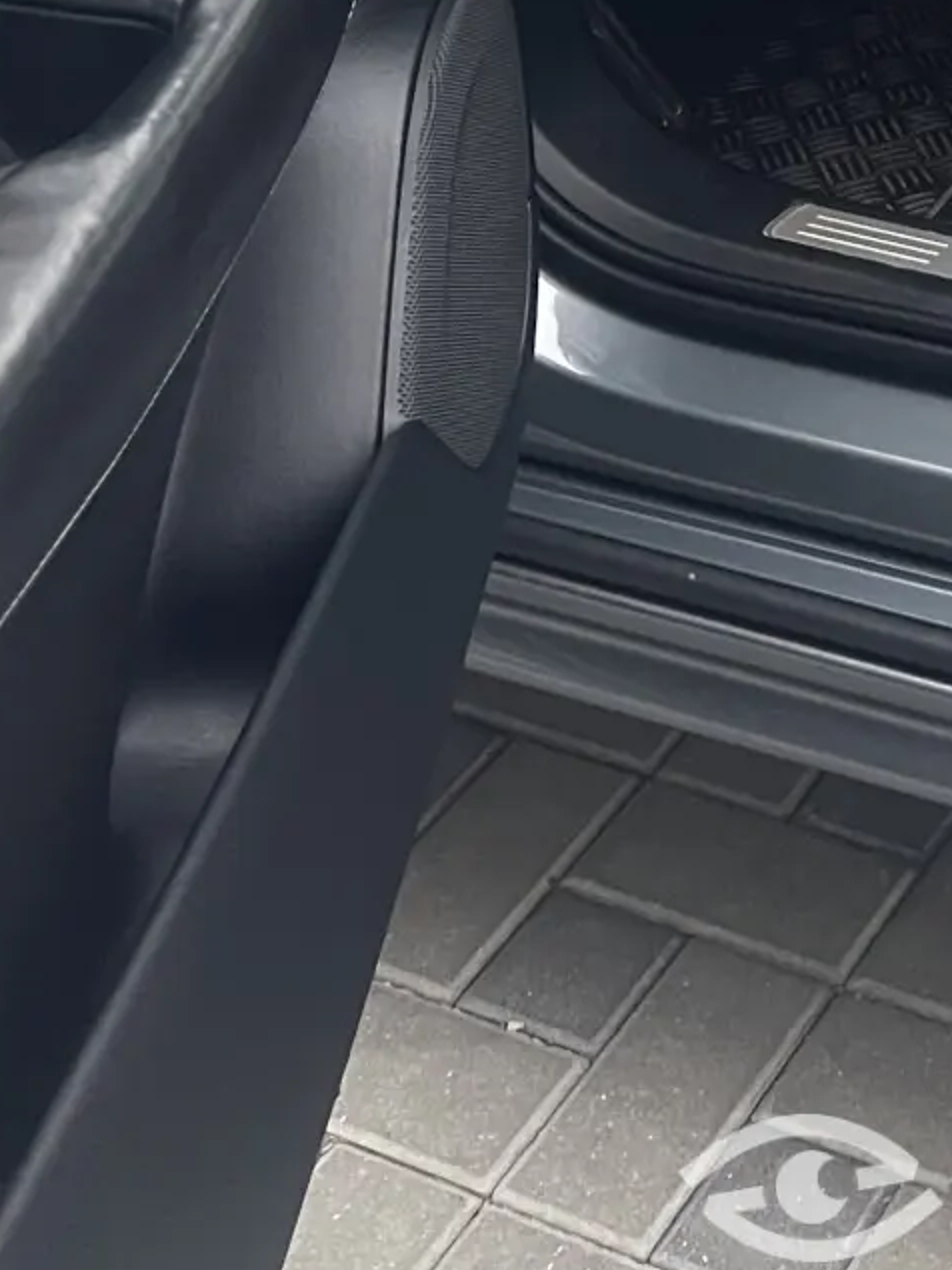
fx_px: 3155
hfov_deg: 16.3
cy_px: -712
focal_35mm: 86
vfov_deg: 19.4
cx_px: 1203
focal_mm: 5.7
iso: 400
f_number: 1.5
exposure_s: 1/60
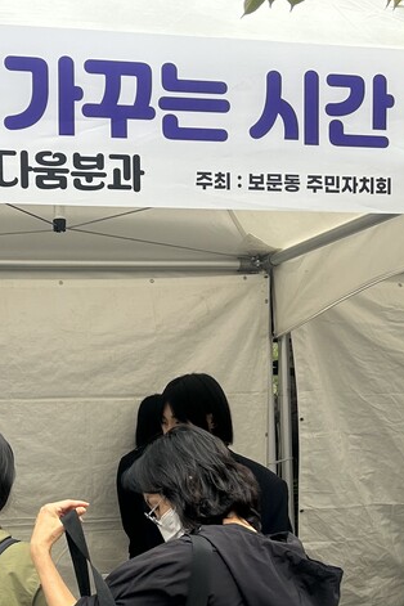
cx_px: 67
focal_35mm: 62
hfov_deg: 21.6
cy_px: 459
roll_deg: +2.2
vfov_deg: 31.8
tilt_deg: -1.5
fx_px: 1044
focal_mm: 5.7
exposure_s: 1/473
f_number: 1.5
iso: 50
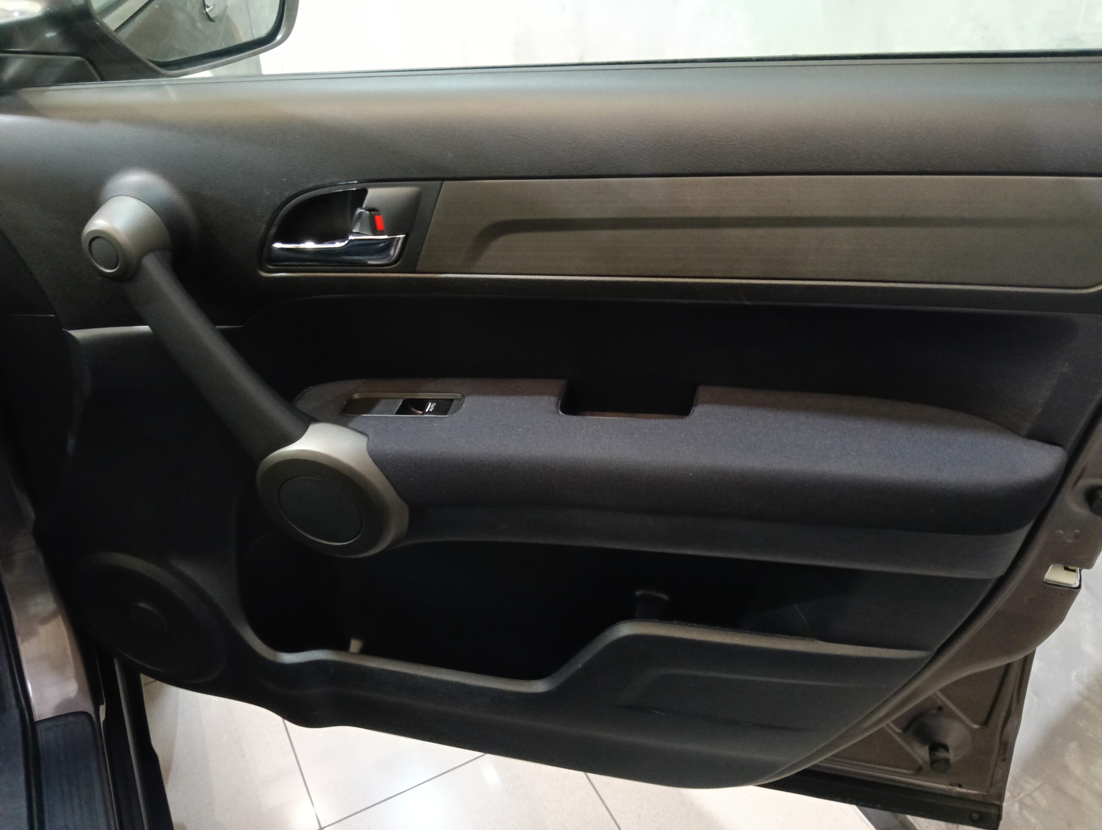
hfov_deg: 65.2
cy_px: 415
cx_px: 551
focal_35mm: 27
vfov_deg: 51.5
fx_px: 861
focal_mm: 3.98
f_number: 16
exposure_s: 1/14.3
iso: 1600
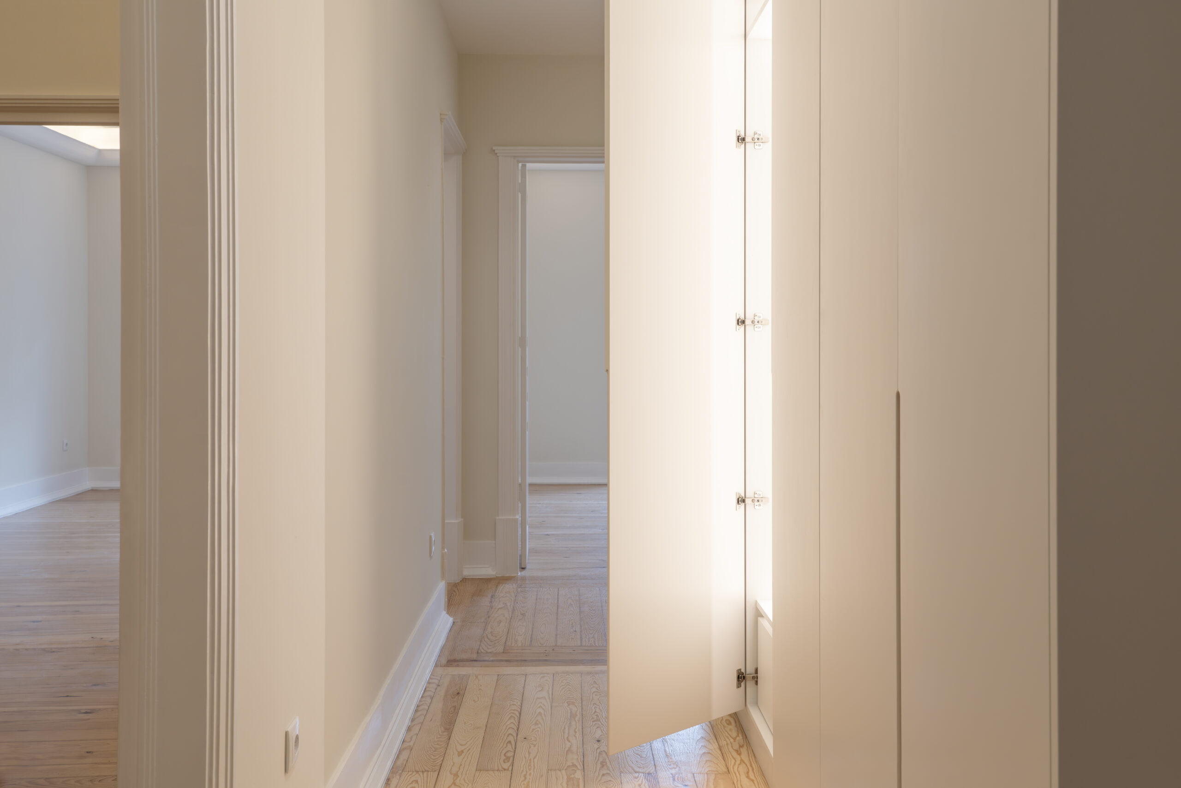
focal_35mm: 34
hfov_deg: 55.8
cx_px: 590
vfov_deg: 38.9
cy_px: 394
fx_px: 1115
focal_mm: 34
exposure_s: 1/10
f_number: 10
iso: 500
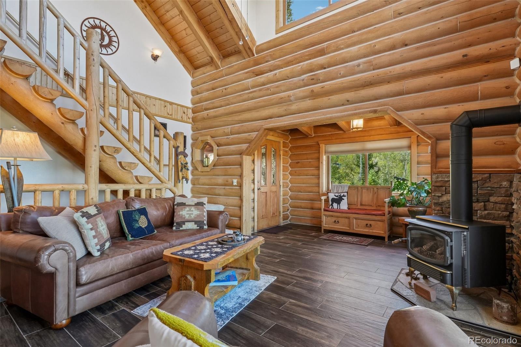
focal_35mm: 16
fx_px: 239
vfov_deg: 72.0
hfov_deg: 95.0
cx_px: 260
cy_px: 174
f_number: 8
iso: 500
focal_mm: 11
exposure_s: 1/30
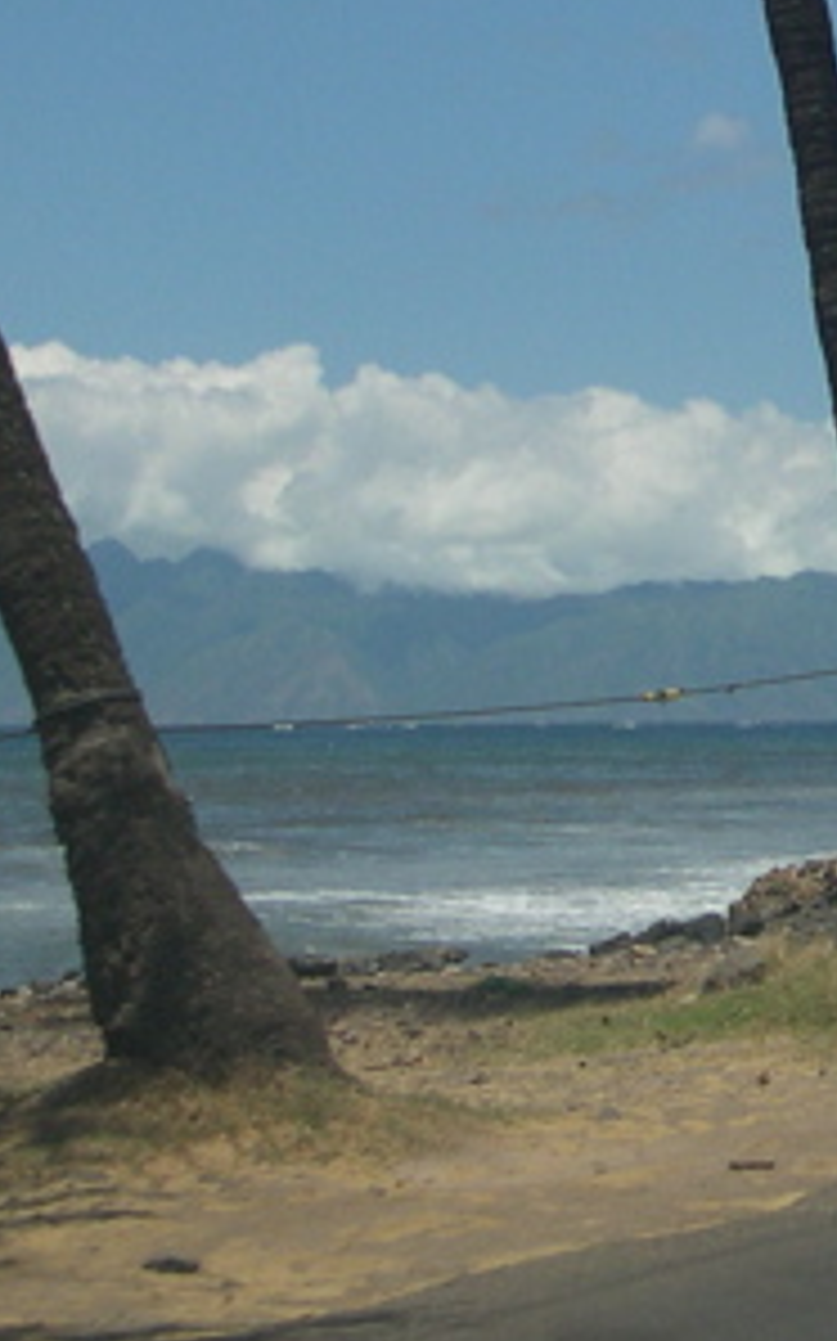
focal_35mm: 108
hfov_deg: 11.6
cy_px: 220
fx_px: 3946
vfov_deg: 19.1
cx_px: 1282
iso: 100
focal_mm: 8
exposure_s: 1/251
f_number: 7.6
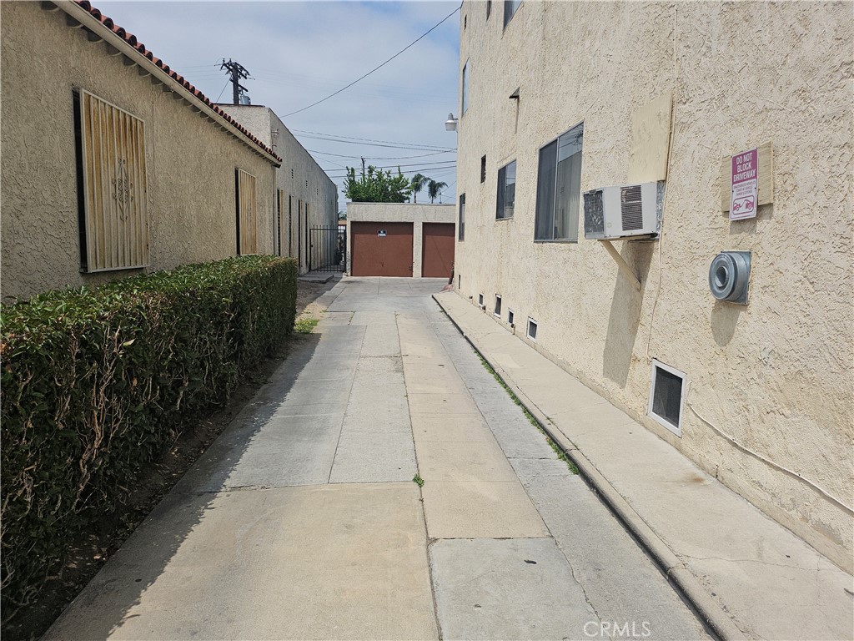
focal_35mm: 24
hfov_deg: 71.6
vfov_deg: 56.8
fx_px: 592
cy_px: 320
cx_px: 427
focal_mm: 5
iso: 50
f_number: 1.8
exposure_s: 1/9131
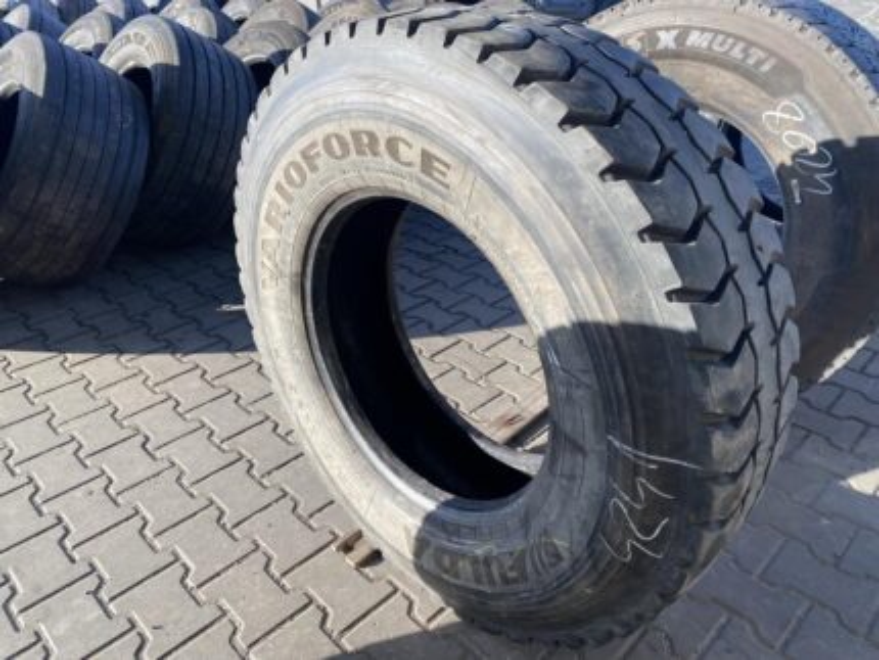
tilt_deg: -31.3
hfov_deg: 67.3
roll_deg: +1.0
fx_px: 661
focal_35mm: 26
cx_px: 440
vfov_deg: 53.1
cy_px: 330
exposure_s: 1/502
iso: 32
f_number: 1.8
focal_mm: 4.25
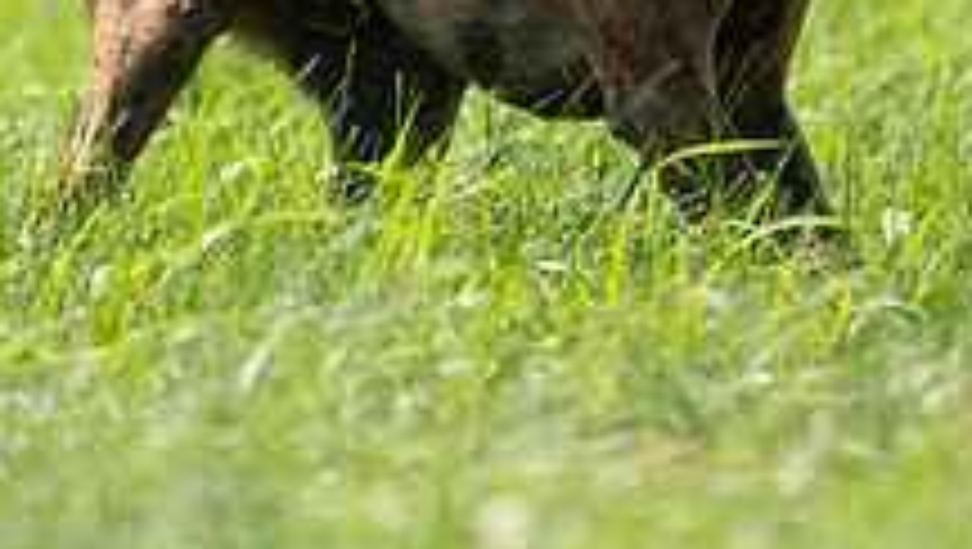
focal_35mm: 1473
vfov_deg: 0.8
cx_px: 860
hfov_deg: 1.5
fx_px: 38002
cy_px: -263
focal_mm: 524
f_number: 6.3
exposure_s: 1/4000
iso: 1600
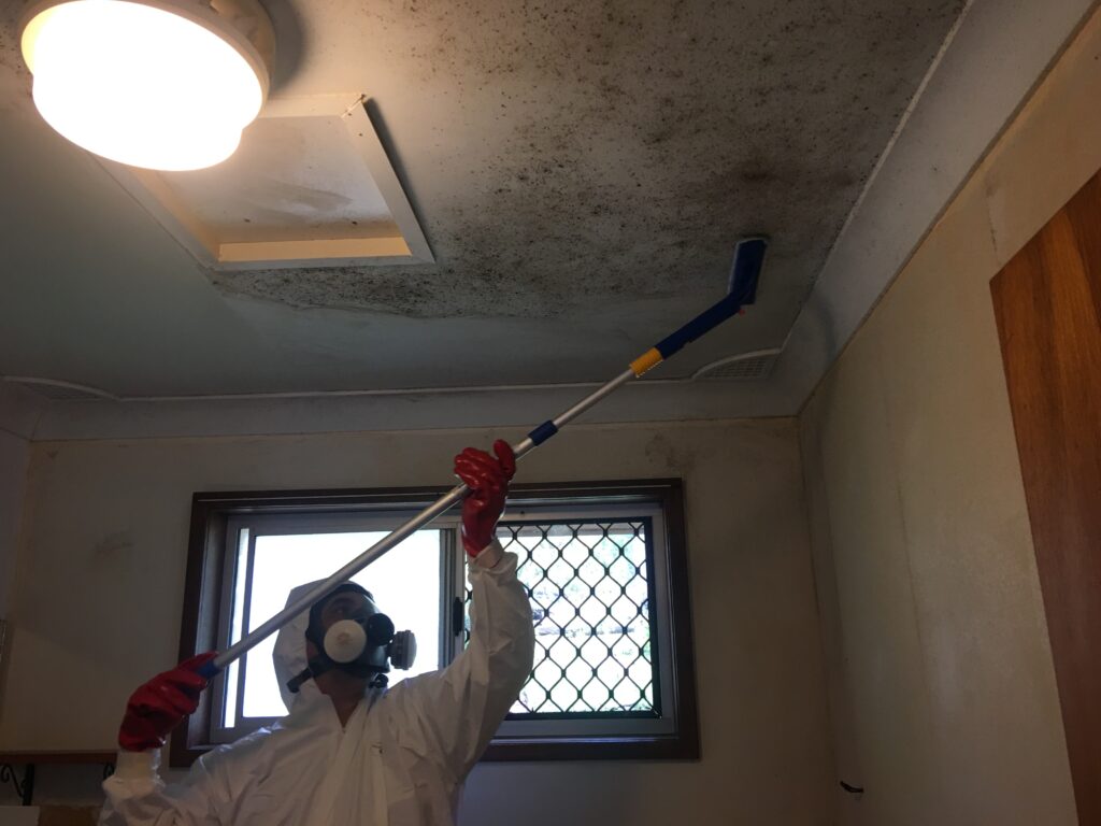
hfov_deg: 61.7
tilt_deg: +17.5
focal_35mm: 29
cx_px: 550
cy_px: 413
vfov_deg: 48.2
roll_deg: +0.9
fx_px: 922
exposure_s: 1/33
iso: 40
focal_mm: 4.15
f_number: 2.2
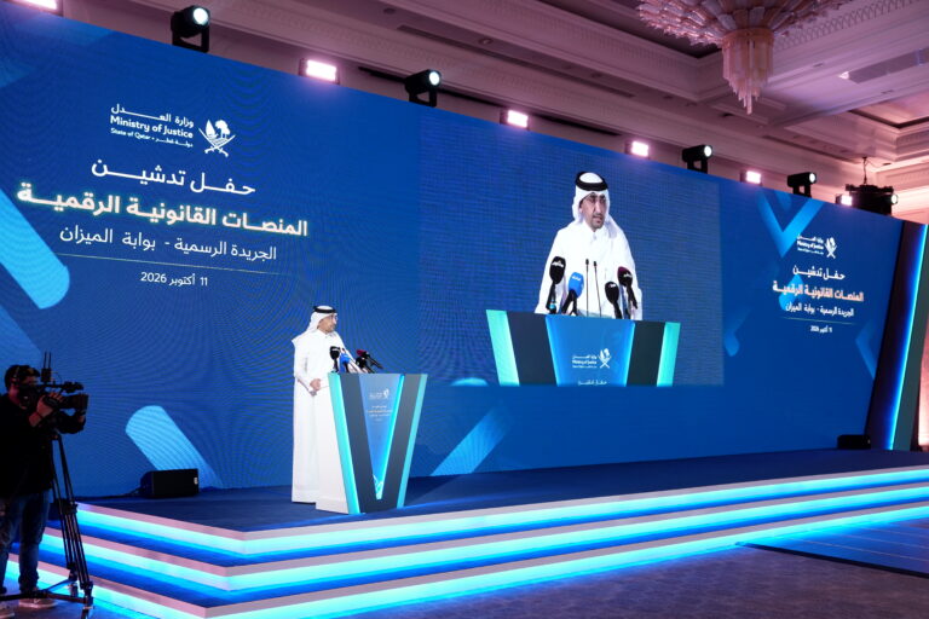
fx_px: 877
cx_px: 464
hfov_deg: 55.8
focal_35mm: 34
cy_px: 310
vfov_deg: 38.9
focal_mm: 34
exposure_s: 1/160
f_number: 3.5
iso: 1250
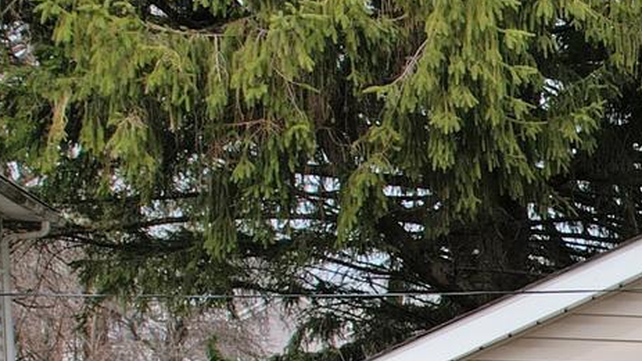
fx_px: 1736
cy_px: 644
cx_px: 1180
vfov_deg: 11.1
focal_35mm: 102
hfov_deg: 17.0
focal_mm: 8.4
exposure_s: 1/80
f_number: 2.8
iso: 110
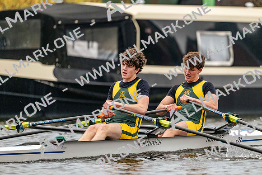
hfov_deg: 5.2
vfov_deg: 3.4
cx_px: 131
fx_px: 2912
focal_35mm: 400
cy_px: 88
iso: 4000
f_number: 4.5
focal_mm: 400
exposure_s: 1/2000
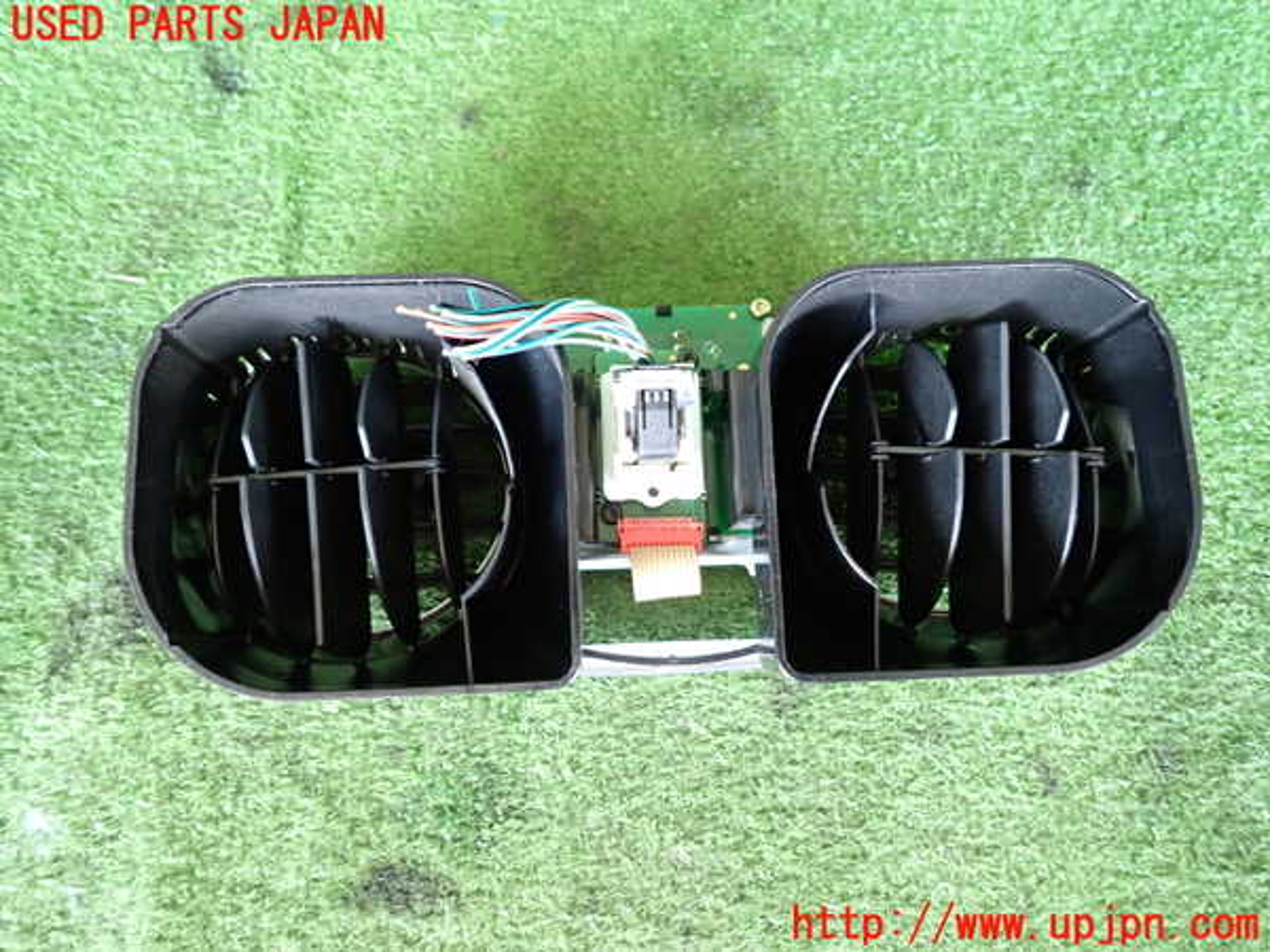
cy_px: 476
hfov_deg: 69.4
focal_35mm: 25
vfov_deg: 54.9
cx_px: 635
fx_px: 917
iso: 400
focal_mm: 4.5
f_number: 2
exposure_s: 1/30
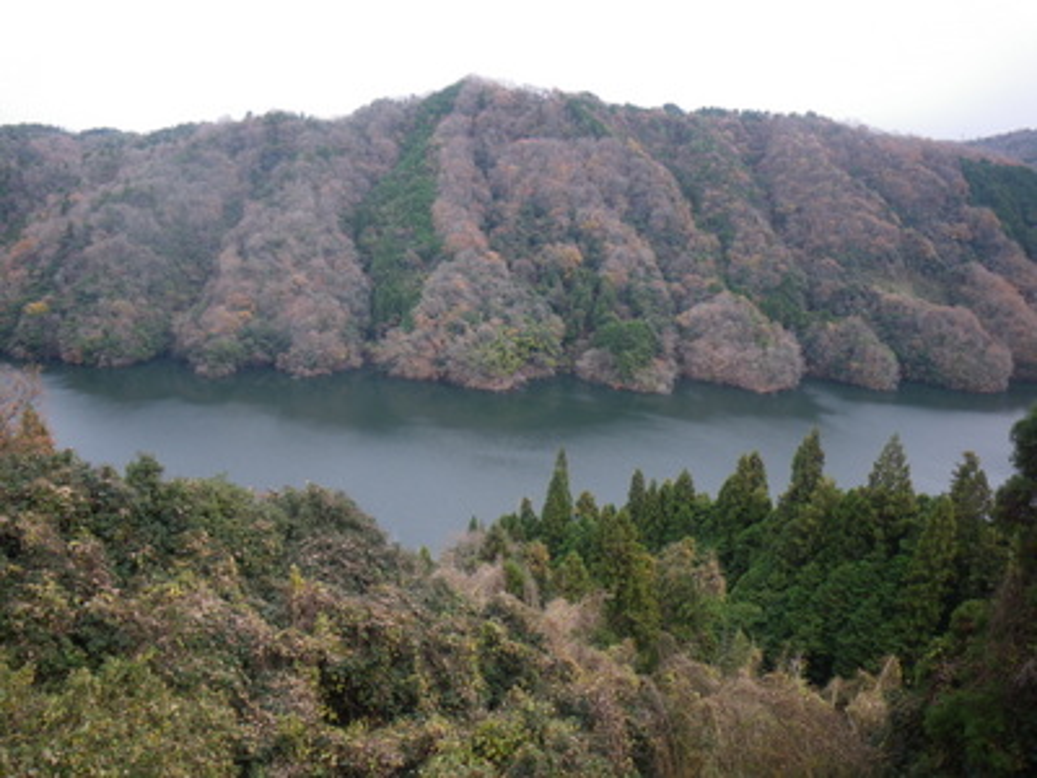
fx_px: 839
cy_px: 389
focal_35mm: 28
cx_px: 518
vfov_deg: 49.7
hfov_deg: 63.4
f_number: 3.5
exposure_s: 1/80
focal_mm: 5
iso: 50
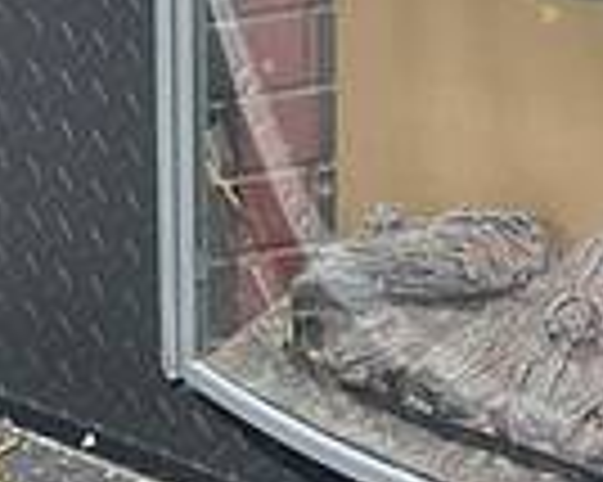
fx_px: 3371
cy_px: -775
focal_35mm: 189
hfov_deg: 9.4
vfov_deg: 7.5
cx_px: 1274
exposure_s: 1/895
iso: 32
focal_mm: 4.2
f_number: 1.6
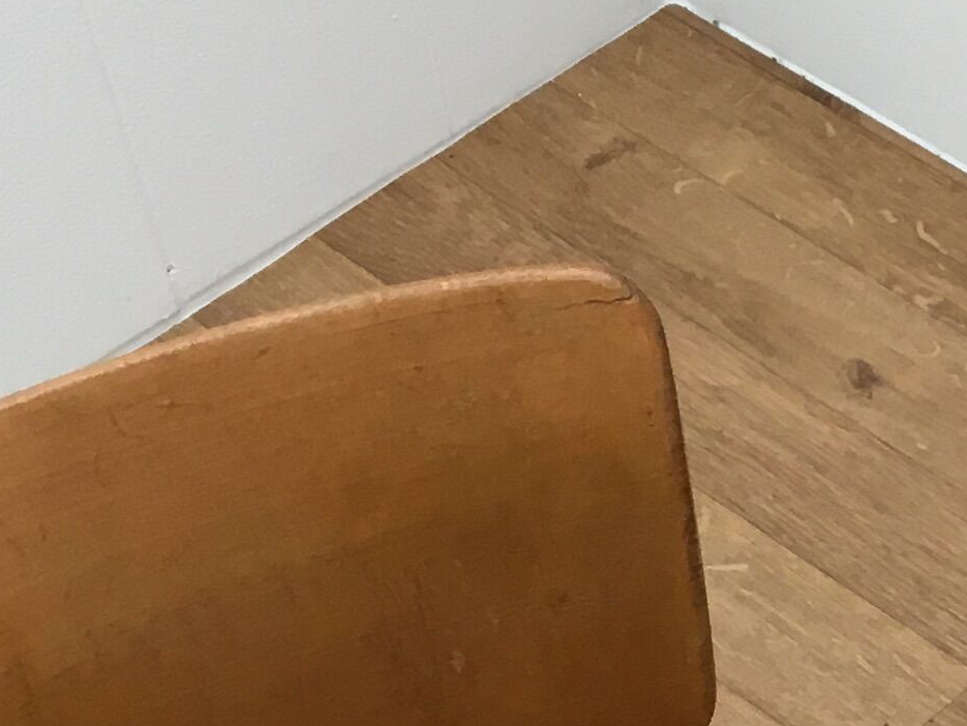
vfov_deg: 11.4
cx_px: 1301
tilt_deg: -50.4
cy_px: 1091
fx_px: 3493
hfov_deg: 15.0
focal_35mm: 125
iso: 32
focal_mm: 4.15
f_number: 2.2
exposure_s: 1/33
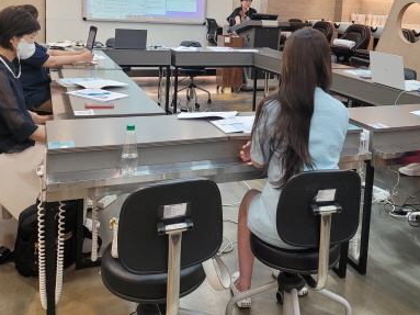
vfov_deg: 34.2
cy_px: 68
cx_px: 249
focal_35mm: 41
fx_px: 497
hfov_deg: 45.6
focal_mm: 5
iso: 100
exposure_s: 1/120
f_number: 1.8
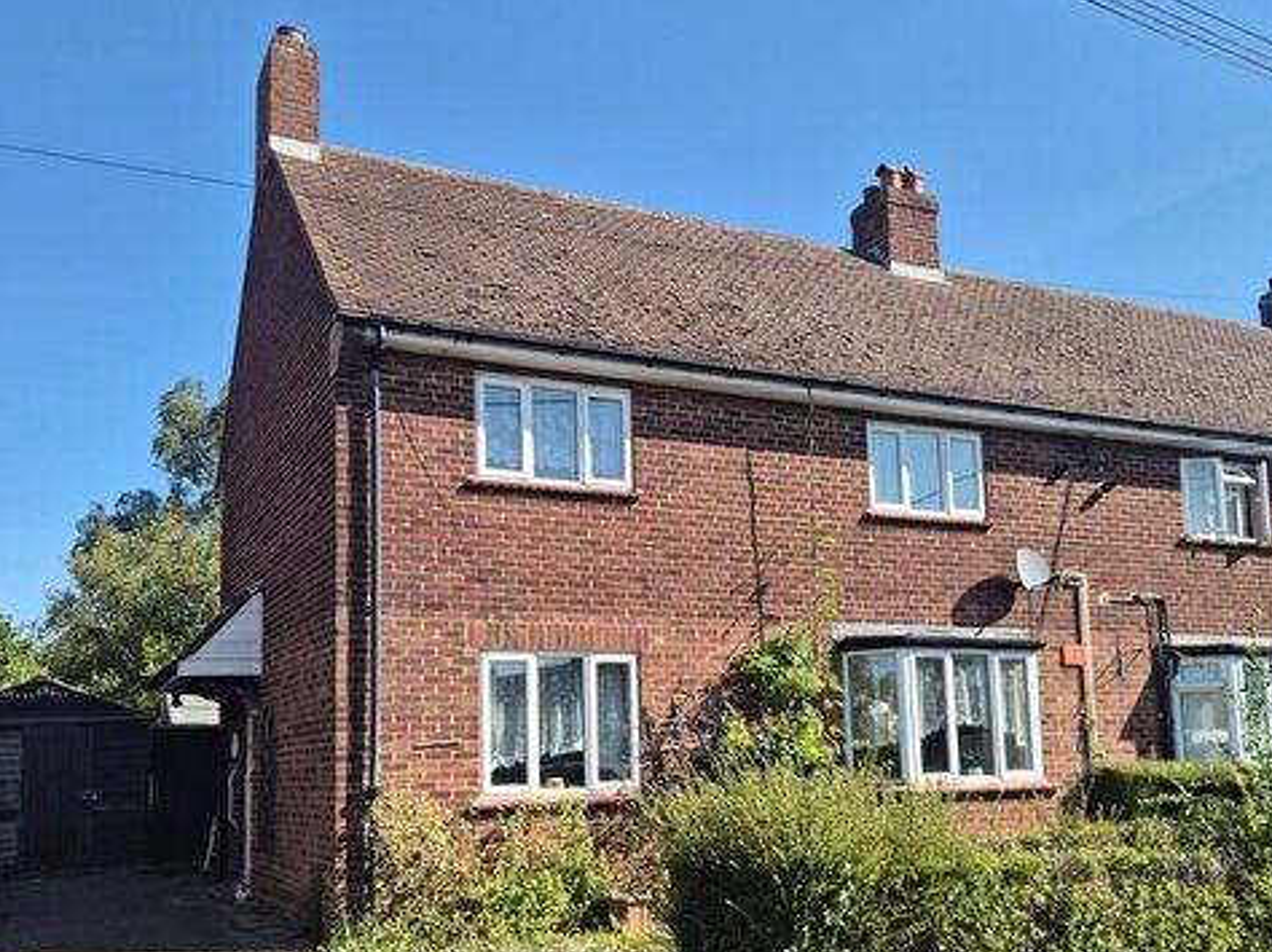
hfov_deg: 54.0
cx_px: 657
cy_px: 637
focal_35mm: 34
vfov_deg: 41.2
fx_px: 1249
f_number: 1.8
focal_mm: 5.4
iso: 25
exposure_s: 1/1096
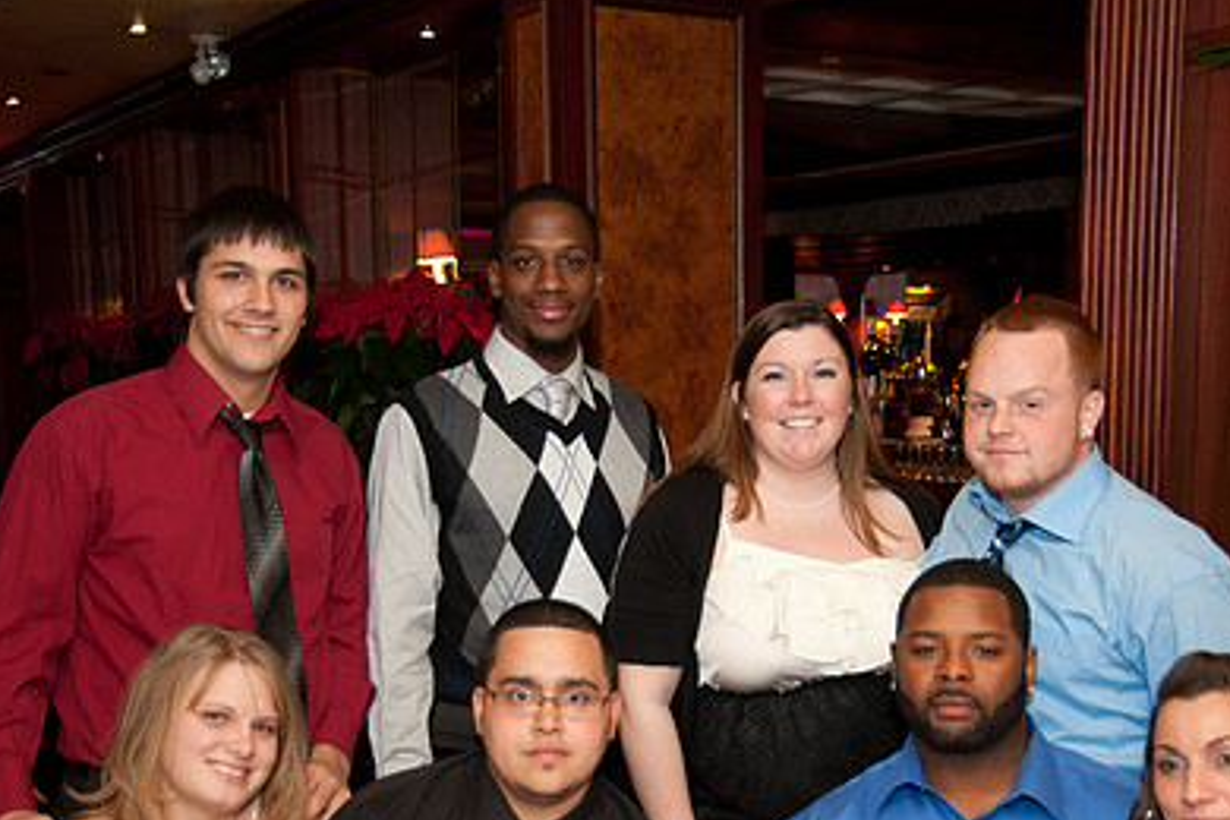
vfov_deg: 25.8
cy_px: 583
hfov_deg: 38.1
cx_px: 700
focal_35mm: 52
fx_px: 1777
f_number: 4
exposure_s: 1/60
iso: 1250
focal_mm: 35
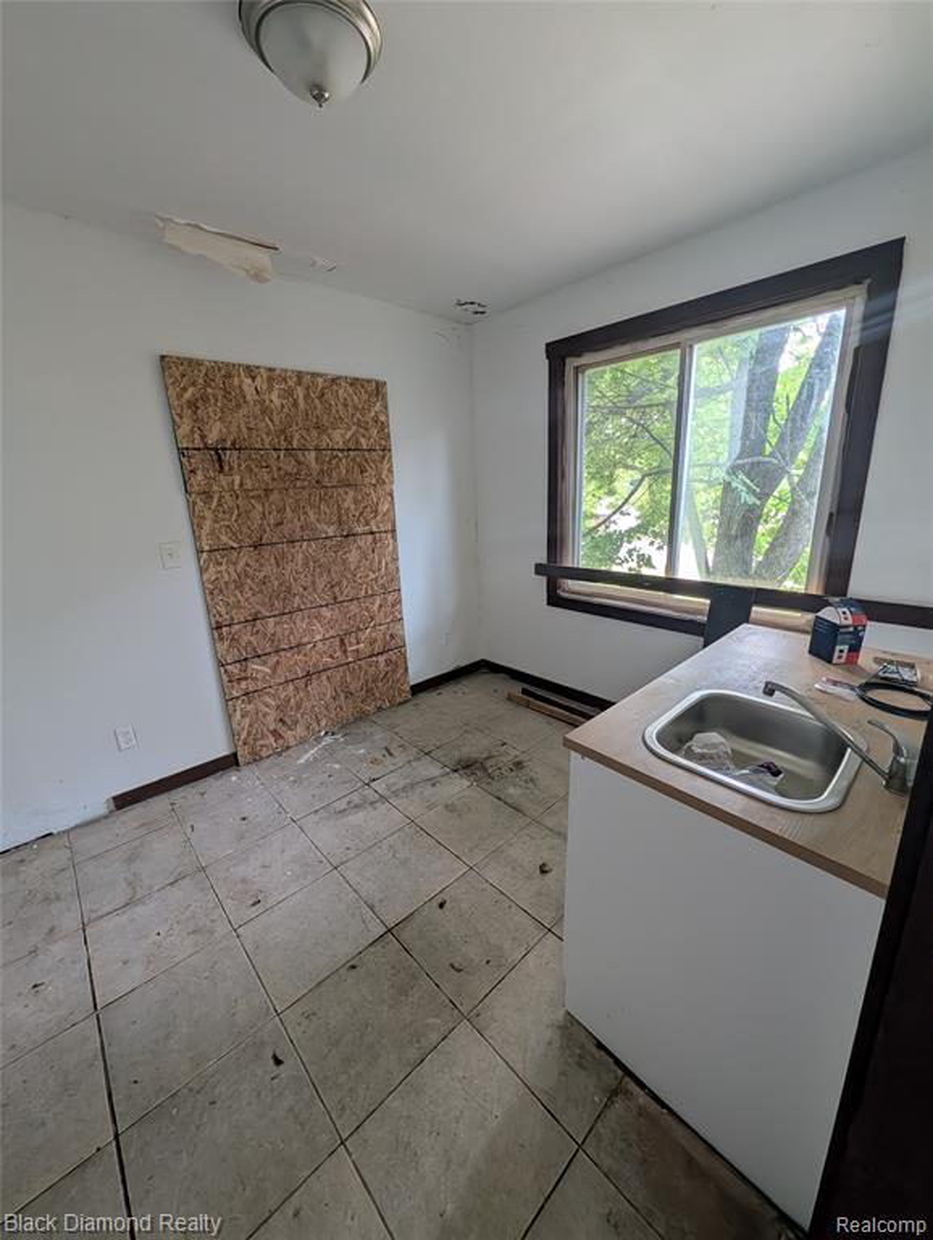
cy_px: 620
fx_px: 430
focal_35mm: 12
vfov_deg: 110.5
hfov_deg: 94.6
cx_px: 466
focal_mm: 2.02
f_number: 1.7
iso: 86
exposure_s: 1/36.5
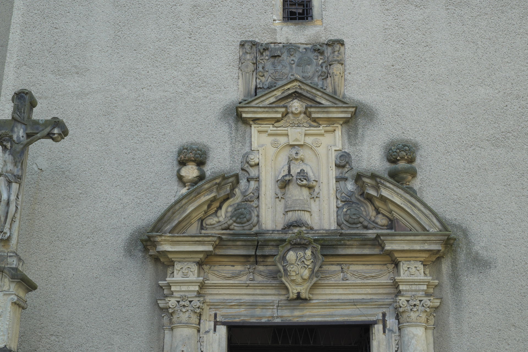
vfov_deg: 28.6
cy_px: 176
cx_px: 264
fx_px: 689
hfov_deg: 41.9
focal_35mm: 47
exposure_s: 1/75
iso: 200
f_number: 6.4
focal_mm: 31.5
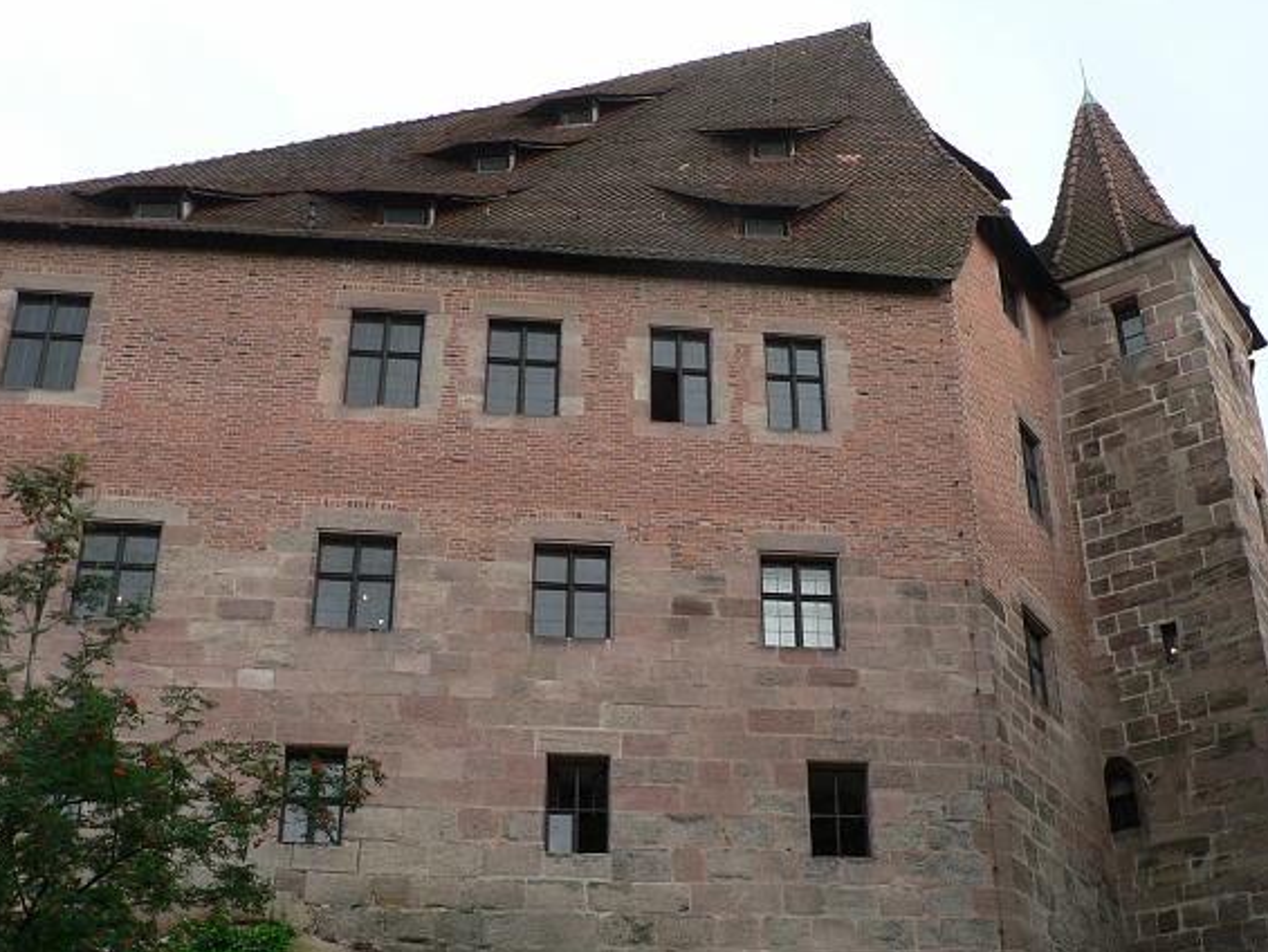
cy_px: 480
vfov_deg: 28.6
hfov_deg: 37.3
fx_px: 1869
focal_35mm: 51
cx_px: 779
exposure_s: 1/160
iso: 80
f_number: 4
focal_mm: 6
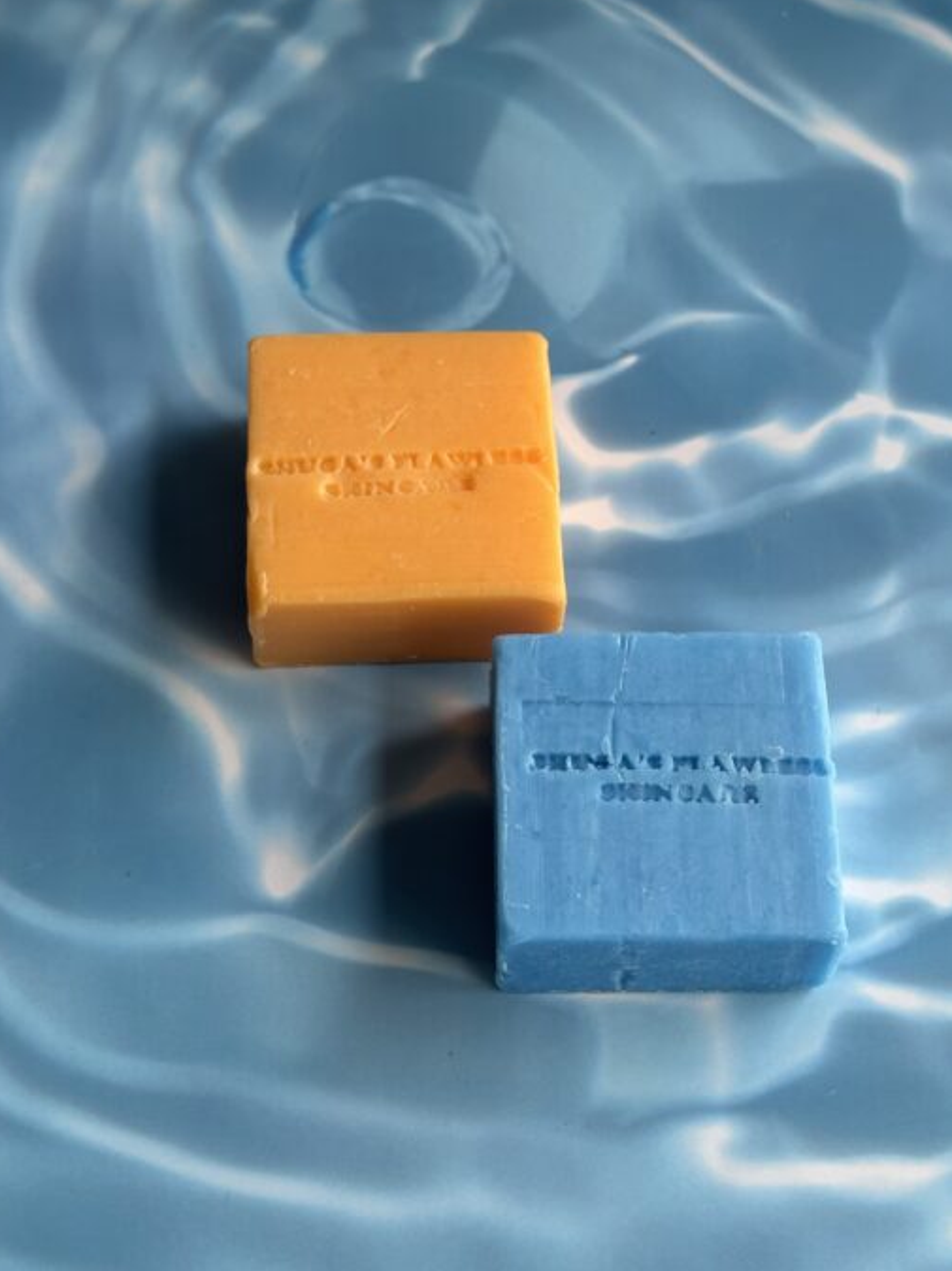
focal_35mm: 57
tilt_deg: -63.9
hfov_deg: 25.6
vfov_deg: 33.8
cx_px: 545
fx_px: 2091
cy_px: 703
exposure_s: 1/366
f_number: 1.78
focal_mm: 6.86
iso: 64
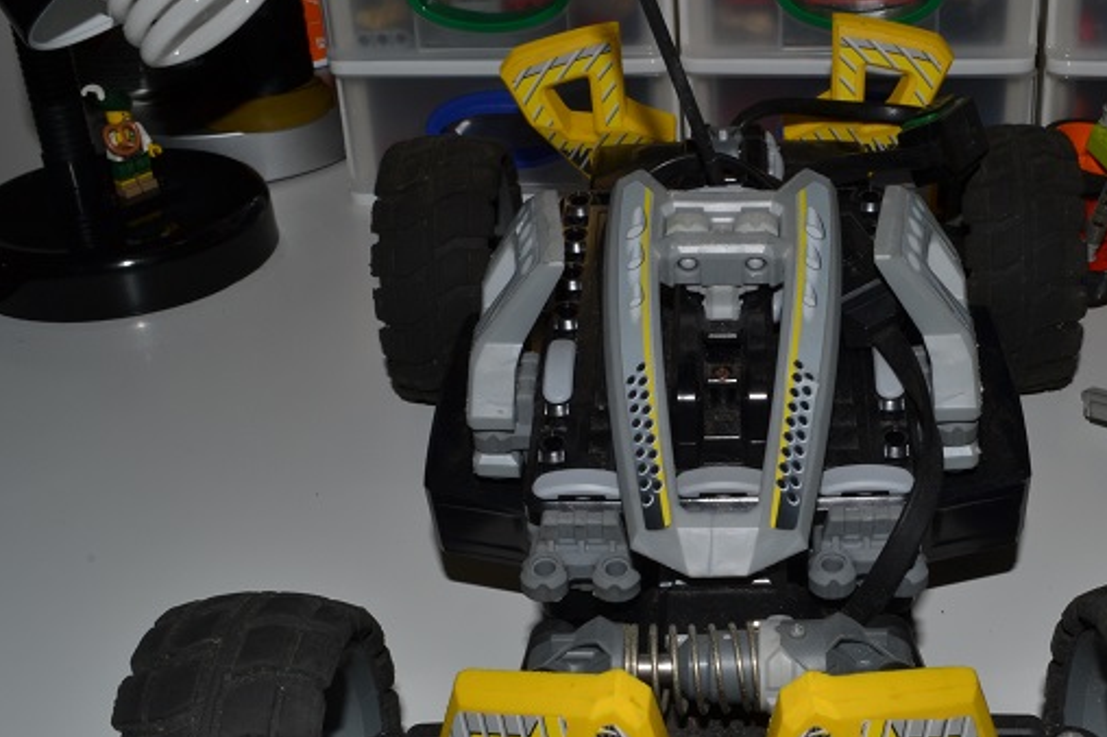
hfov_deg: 37.7
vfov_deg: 25.8
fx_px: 1598
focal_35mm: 52
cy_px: 516
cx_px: 763
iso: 100
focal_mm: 22
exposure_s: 1/60
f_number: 25
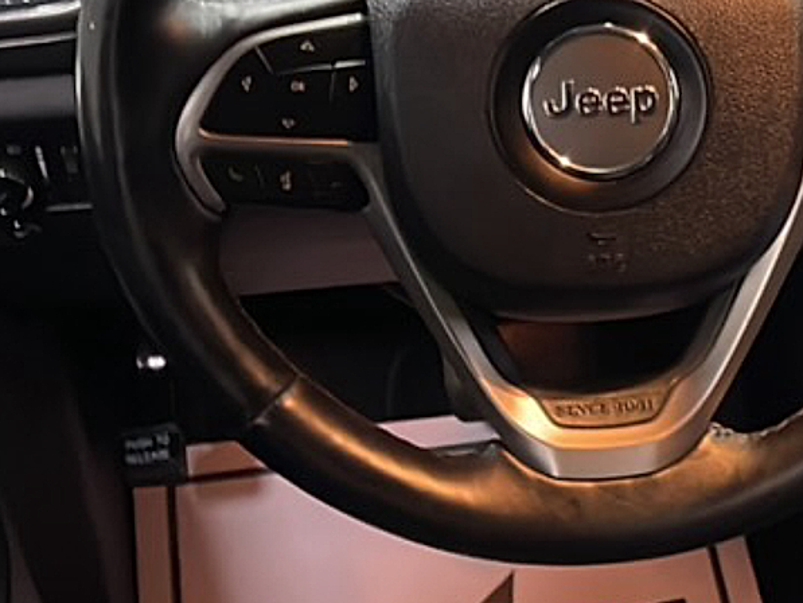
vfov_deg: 19.2
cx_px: 849
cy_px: 38
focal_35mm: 75
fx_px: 1740
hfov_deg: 24.5
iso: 400
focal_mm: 5.1
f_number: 1.6
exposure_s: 1/40
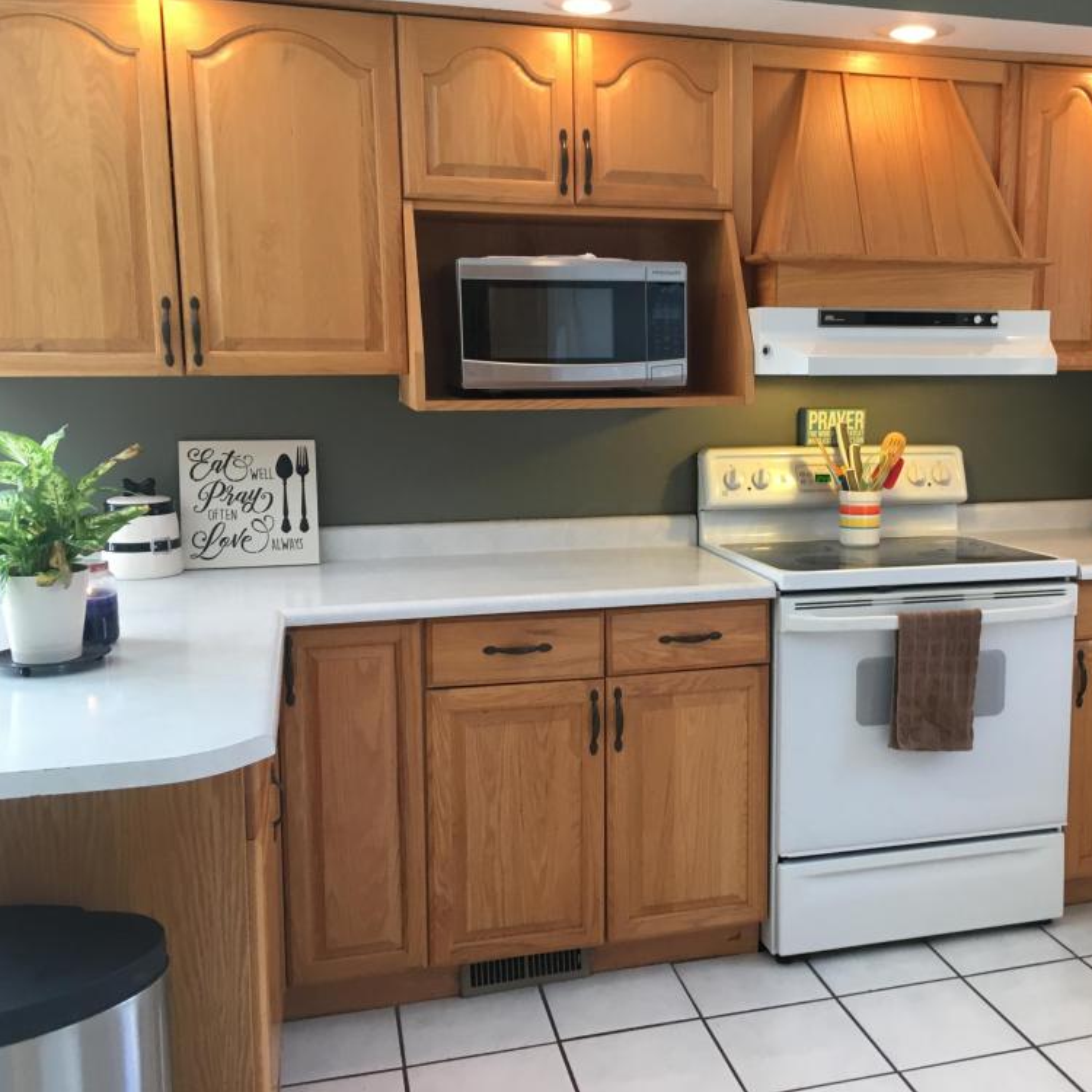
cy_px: 534
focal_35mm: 35
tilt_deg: -7.6
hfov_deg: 46.6
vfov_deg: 47.2
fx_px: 1249
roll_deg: +0.2
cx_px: 711
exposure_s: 1/30
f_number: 2.2
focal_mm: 4.15
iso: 64
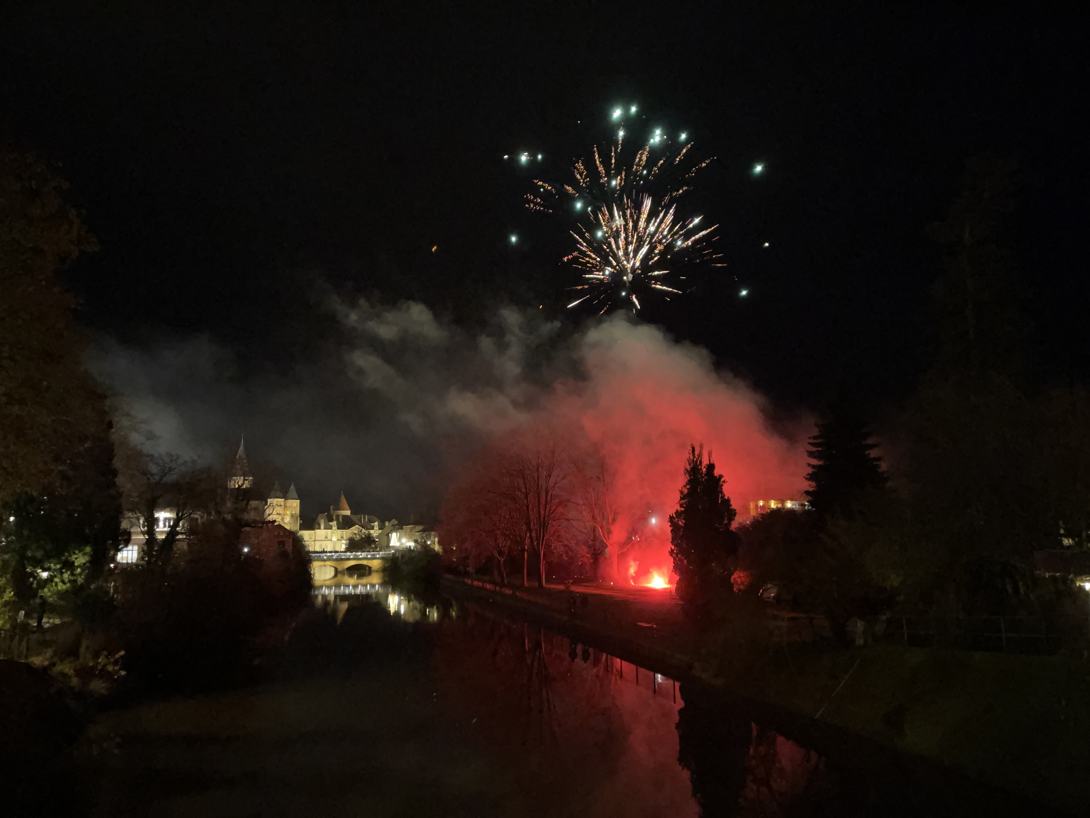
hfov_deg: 69.4
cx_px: 545
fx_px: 787
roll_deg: +0.6
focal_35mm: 25
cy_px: 409
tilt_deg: +8.3
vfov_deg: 54.9
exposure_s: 1/17
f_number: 1.6
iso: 4000
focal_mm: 5.1
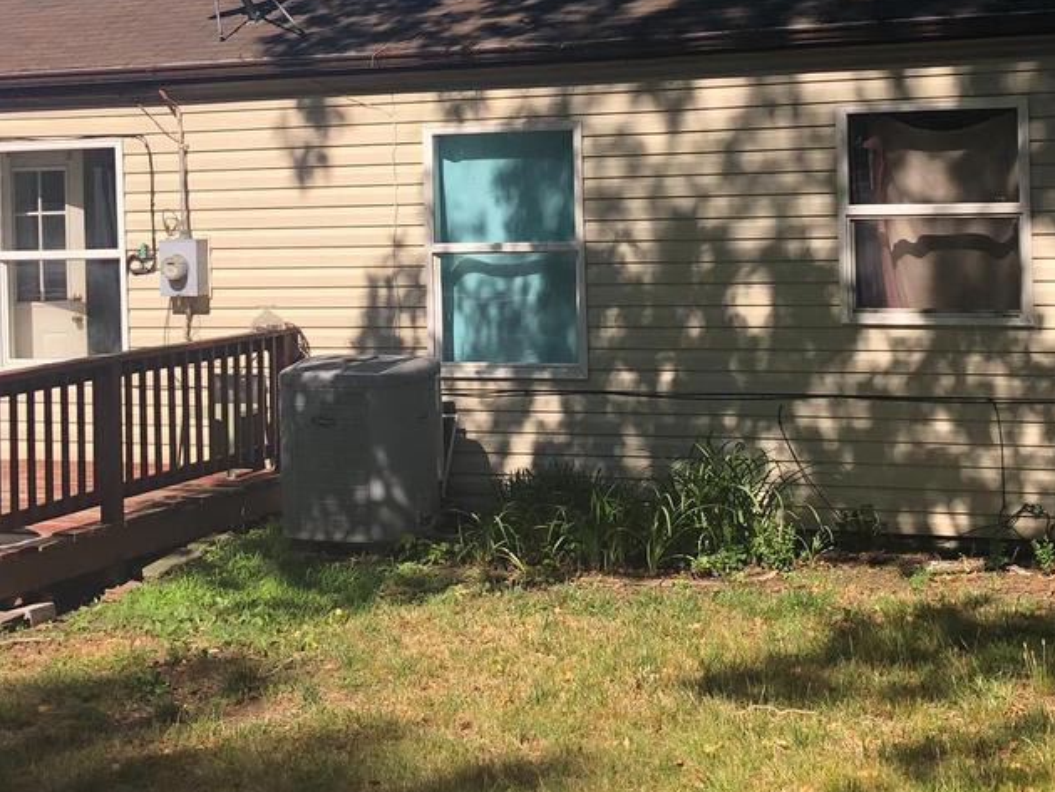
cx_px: 588
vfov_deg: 22.7
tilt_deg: +0.7
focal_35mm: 64
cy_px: 169
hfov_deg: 30.2
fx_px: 1951
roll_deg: +2.3
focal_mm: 3.99
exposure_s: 1/1230
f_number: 1.8
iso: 20
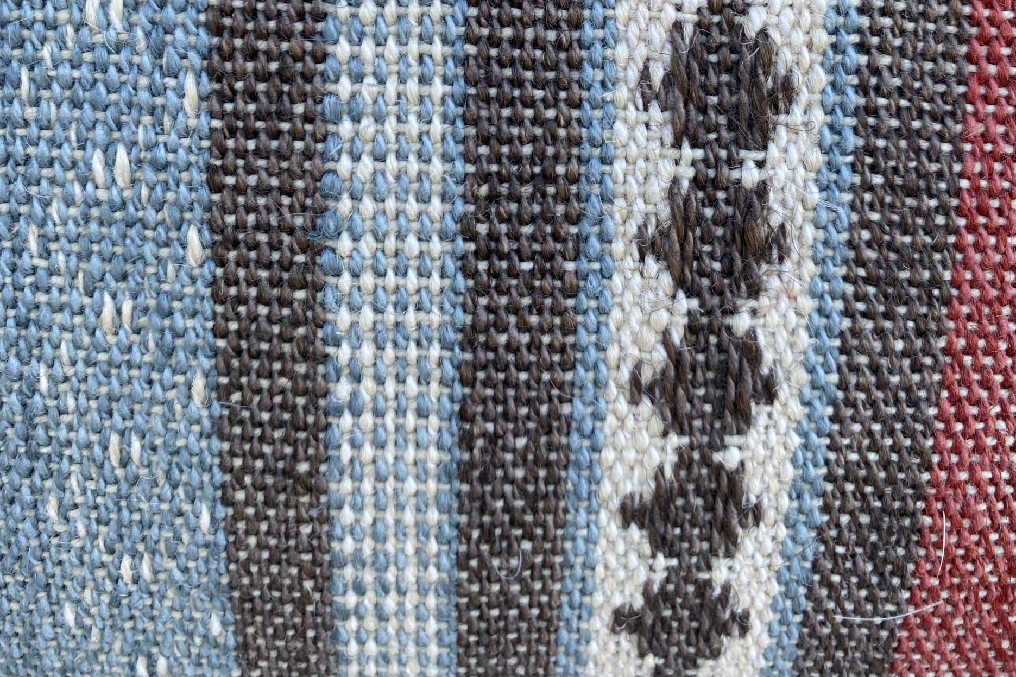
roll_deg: -3.4
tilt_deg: -30.4
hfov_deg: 51.9
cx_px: 498
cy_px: 1
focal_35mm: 37
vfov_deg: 33.0
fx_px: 1044
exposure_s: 1/122
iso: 40
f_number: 1.8
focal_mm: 4.25
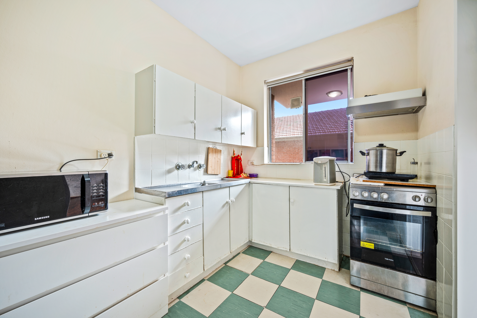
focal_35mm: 14
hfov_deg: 104.3
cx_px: 238
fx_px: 185
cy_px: 159
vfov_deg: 81.2
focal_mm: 14
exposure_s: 1.3
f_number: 10
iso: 100
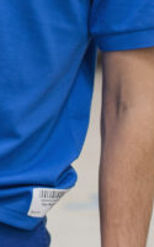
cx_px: -213
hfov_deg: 4.9
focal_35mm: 260
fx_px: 1752
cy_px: -135
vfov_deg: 7.9
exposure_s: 1/125
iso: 500
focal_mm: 50
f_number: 2.8
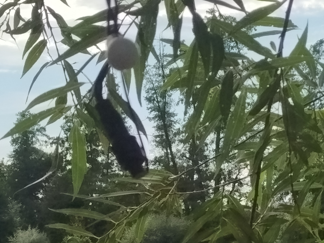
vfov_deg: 13.2
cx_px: 135
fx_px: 1002
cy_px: 342
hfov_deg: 18.4
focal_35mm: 107
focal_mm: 5.31
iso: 50
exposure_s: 1/1978
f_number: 1.7
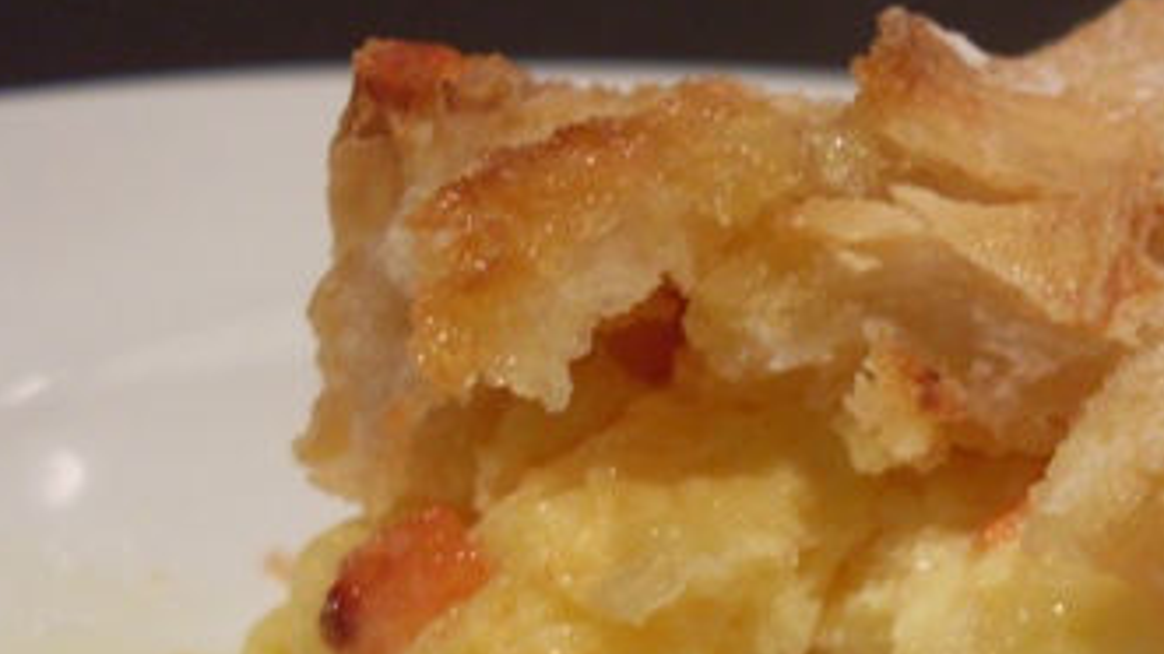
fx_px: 2469
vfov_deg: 15.1
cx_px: 1080
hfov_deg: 25.6
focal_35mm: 80
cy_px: 440
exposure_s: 1/45
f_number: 2.8
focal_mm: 6.3
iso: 100
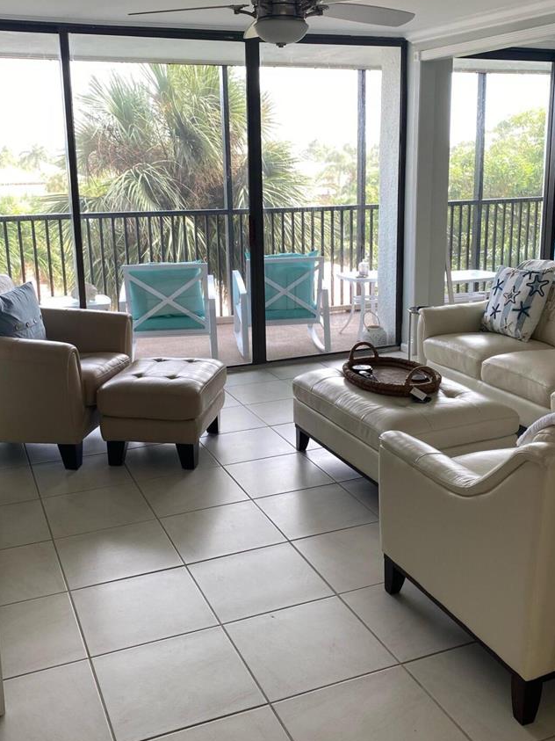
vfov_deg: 50.1
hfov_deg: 38.7
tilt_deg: -13.1
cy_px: 331
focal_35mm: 37
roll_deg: +1.3
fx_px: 791
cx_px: 281
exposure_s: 1/120
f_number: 1.8
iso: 40
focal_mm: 4.25
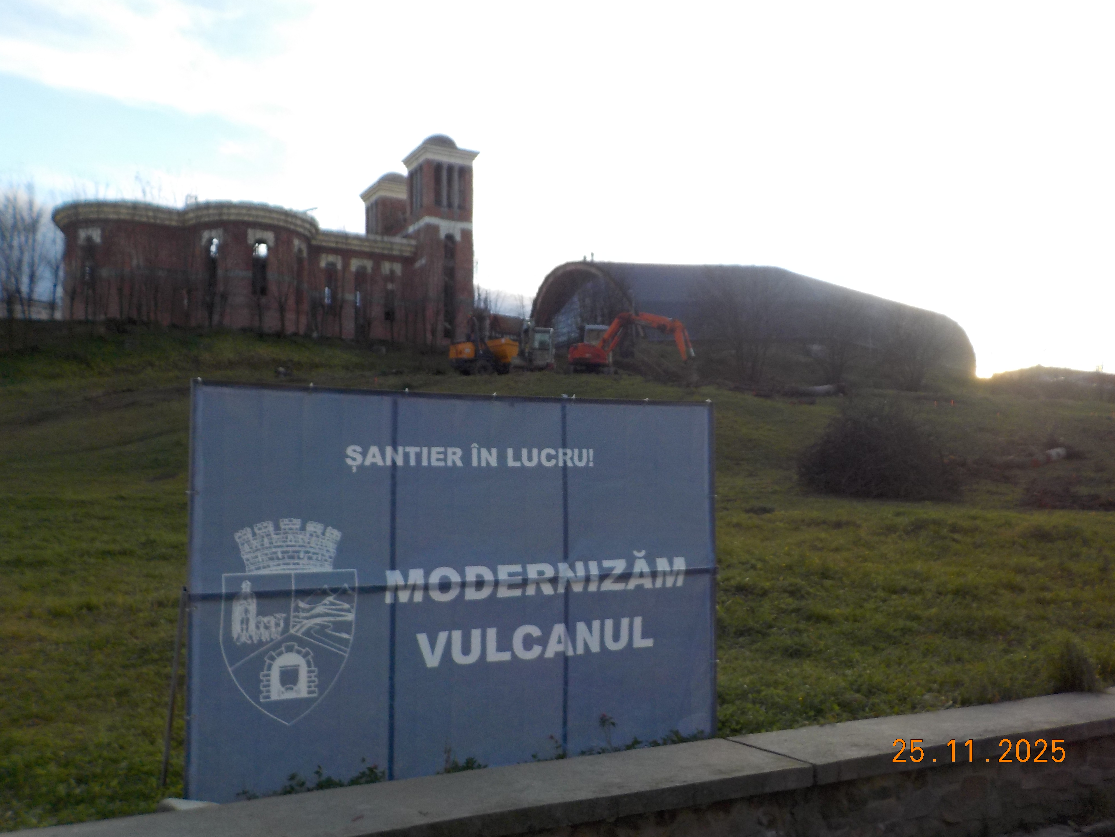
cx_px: 558
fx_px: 966
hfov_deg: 60.0
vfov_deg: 46.8
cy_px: 418
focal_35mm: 30
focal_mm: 4.1
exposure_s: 1/250
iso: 125
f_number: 3.3
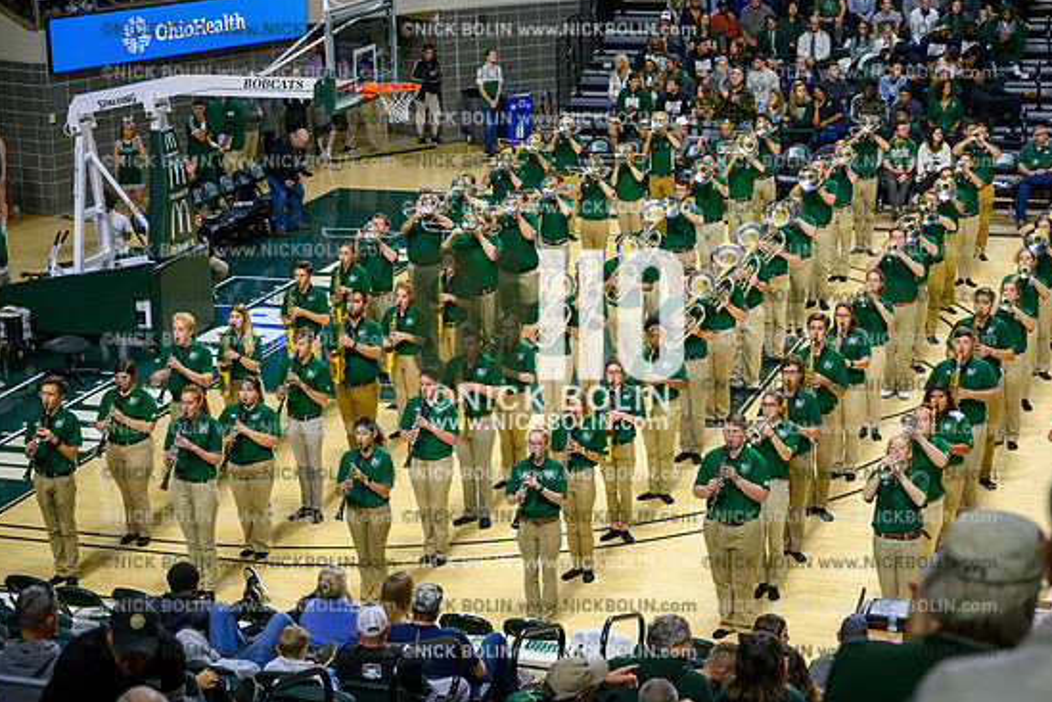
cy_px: 340
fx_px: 2162
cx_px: 548
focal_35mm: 74
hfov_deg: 27.3
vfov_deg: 18.4
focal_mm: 70
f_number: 4.5
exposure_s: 1/500
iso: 3200
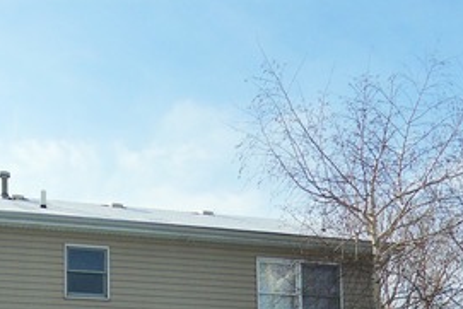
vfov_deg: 21.0
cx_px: 101
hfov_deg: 33.1
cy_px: 396
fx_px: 759
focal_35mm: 59
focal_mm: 4.2
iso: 80
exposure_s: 1/350
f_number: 7.5
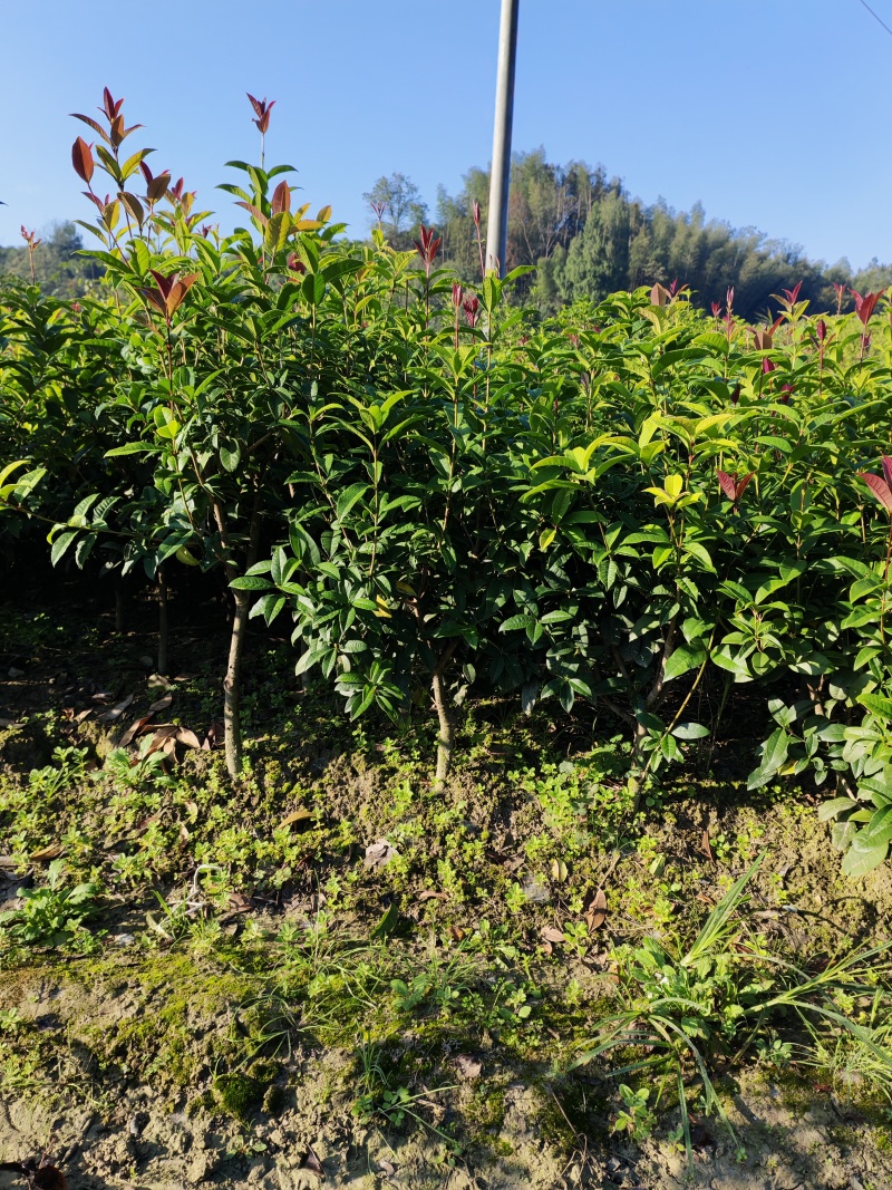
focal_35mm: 27
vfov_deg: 65.3
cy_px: 595
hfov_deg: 51.3
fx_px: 928
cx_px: 446
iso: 50
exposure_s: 1/850
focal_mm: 5.52
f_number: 1.95
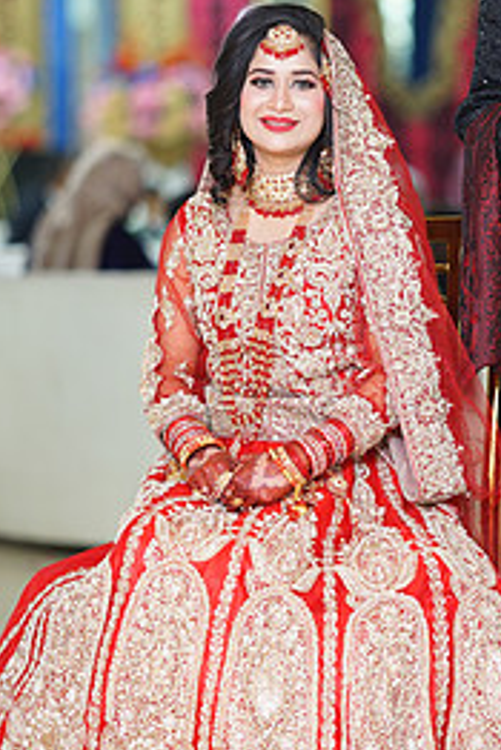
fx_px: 3919
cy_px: 295
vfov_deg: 10.9
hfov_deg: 7.3
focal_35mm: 188
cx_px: 371
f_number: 1.4
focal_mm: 85
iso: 320
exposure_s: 1/160
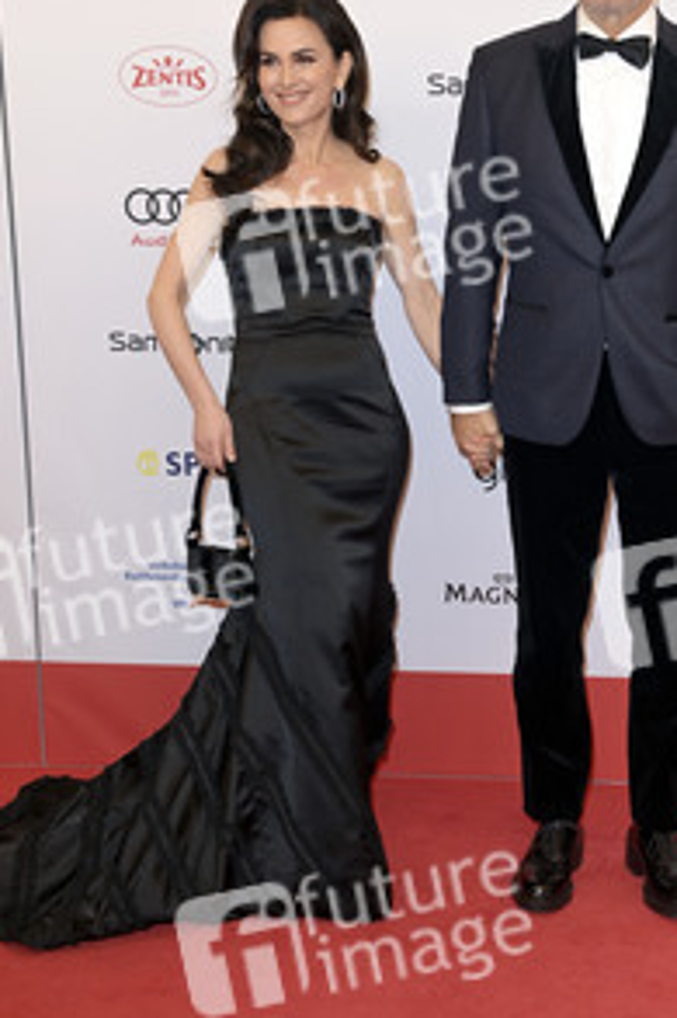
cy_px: 413
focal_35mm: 60
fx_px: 1694
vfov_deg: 33.3
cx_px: 455
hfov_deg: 22.5
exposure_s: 1/250
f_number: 6.3
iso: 400
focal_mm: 44
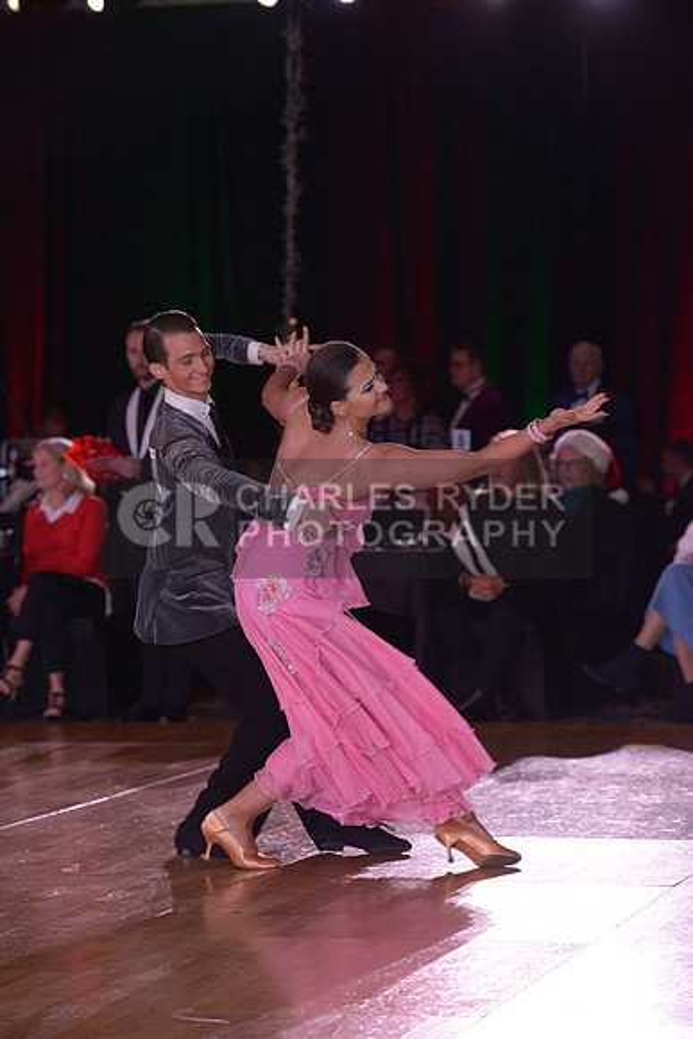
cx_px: 346
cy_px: 520
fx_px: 3751
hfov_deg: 10.6
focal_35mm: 130
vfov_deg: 15.8
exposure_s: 1/250
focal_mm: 130
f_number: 5
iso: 1250
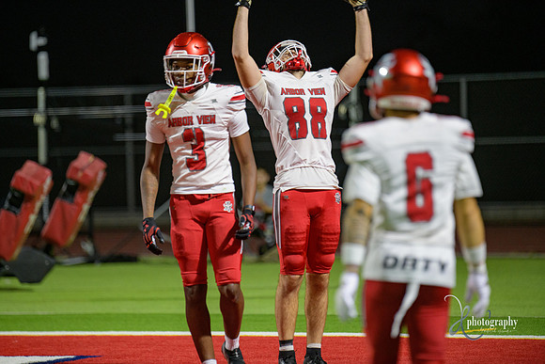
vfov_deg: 5.1
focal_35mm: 270
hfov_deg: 7.6
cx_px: 272
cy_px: 182
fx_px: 4088
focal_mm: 270
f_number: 2.8
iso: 2000
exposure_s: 1/250
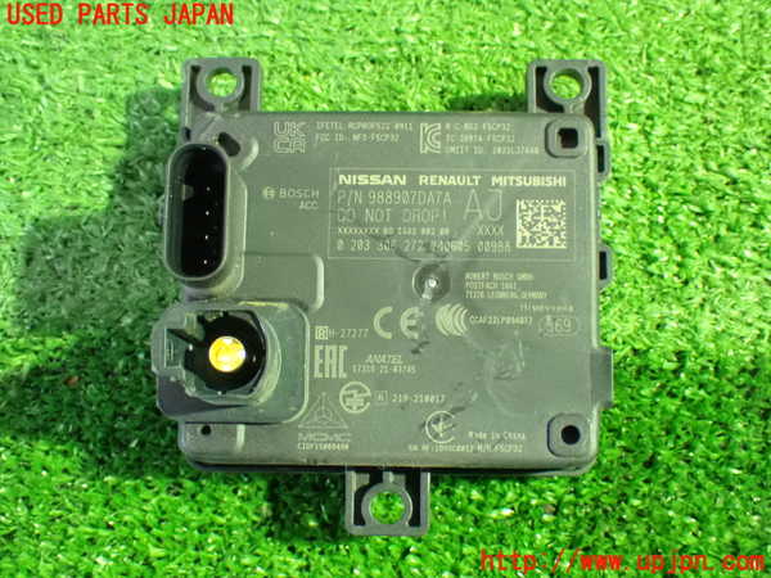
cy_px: 289
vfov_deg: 29.1
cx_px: 386
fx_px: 1114
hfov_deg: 38.2
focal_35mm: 50
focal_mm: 9.01
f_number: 3.2
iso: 1600
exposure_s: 1/15
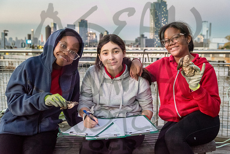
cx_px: 117
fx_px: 276
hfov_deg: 45.3
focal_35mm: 43
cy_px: 77
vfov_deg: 31.1
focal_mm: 42
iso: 8000
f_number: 3.5
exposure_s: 1/250
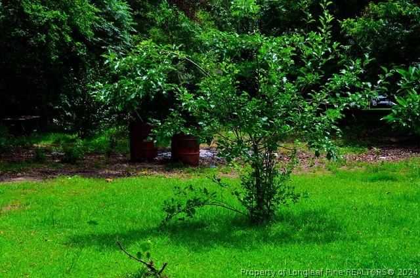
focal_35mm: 66
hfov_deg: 30.6
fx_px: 768
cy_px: 139
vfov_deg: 20.5
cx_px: 210
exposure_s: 1/100
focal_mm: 44
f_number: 11
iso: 200
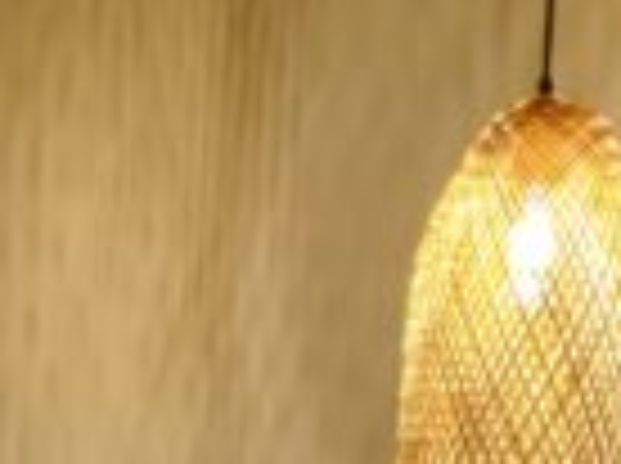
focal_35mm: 193
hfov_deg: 9.5
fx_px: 3456
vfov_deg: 7.3
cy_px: 1041
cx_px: -698
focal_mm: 5.4
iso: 320
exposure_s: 1/40
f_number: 1.8
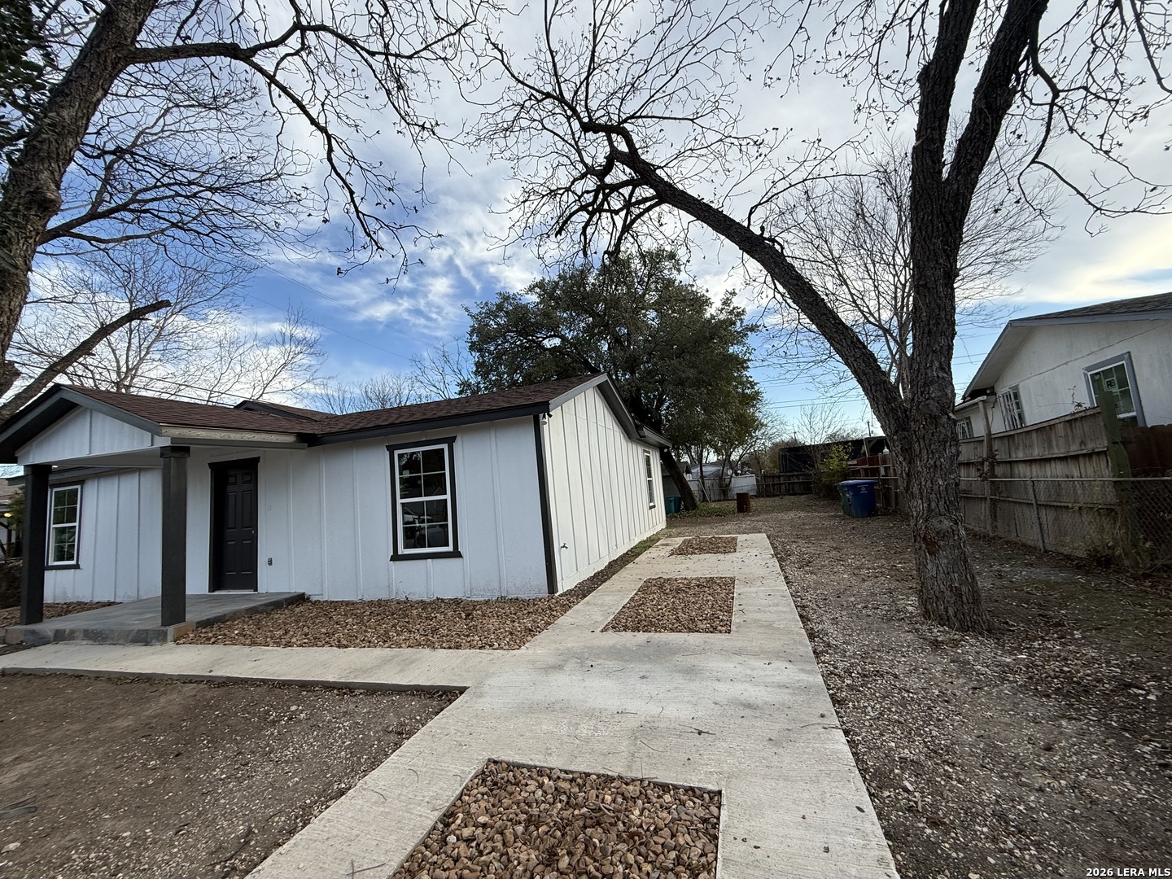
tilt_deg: +6.8
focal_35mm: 14
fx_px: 474
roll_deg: +4.2
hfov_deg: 102.1
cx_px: 586
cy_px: 440
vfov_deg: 85.7
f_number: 2.2
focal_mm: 2.22
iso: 50
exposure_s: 1/638
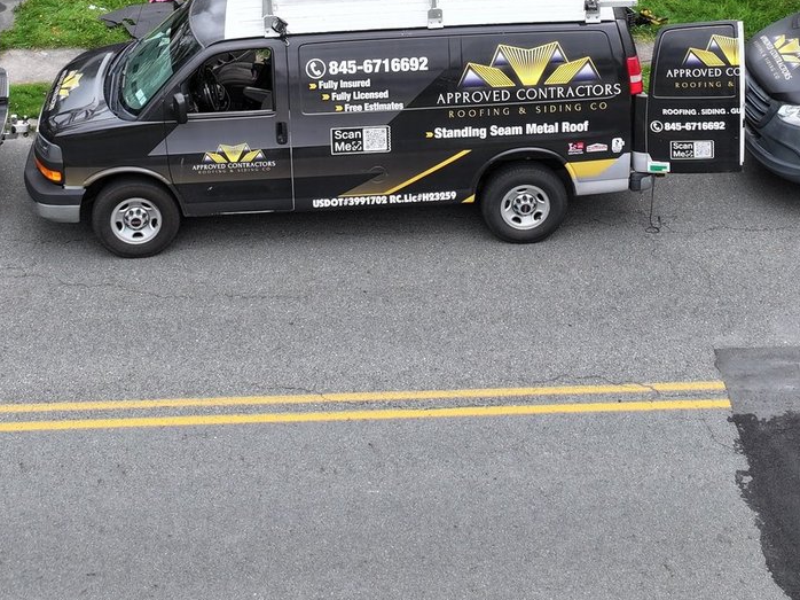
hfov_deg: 29.4
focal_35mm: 66
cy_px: -72
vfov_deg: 21.1
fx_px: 1525
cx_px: 399
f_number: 2.8
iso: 160
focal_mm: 12.29
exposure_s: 1/500
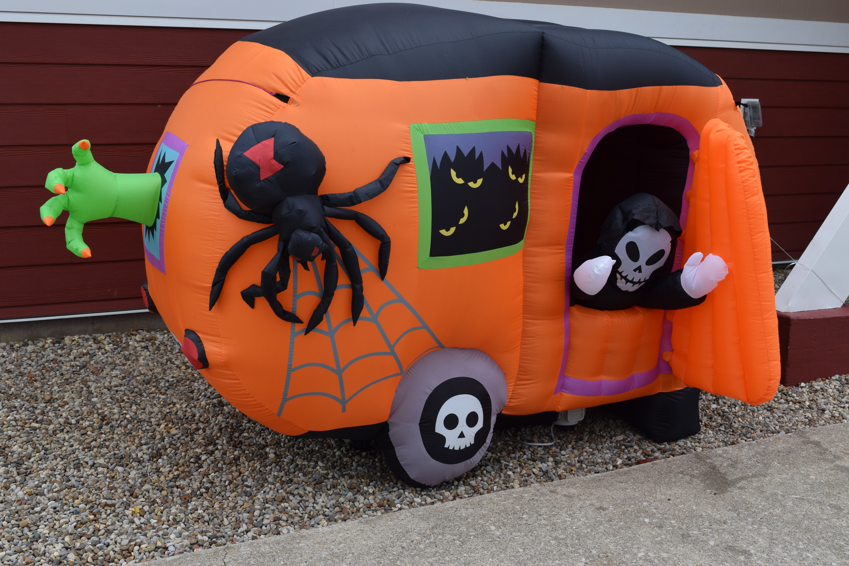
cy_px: 283
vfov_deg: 30.8
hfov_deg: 45.0
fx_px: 1026
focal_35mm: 44
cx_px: 424
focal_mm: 29
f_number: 8
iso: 320
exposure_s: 1/250
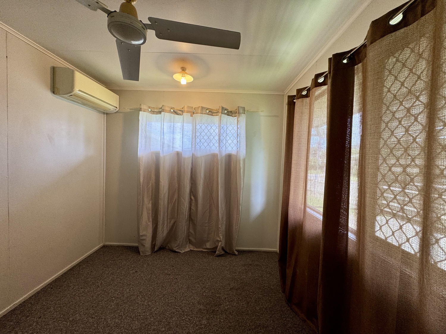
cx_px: 223
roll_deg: -1.1
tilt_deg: -1.0
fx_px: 180
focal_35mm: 14
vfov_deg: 85.7
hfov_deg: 102.1
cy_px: 167
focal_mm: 2.22
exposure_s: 1/100
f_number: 2.2
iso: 125
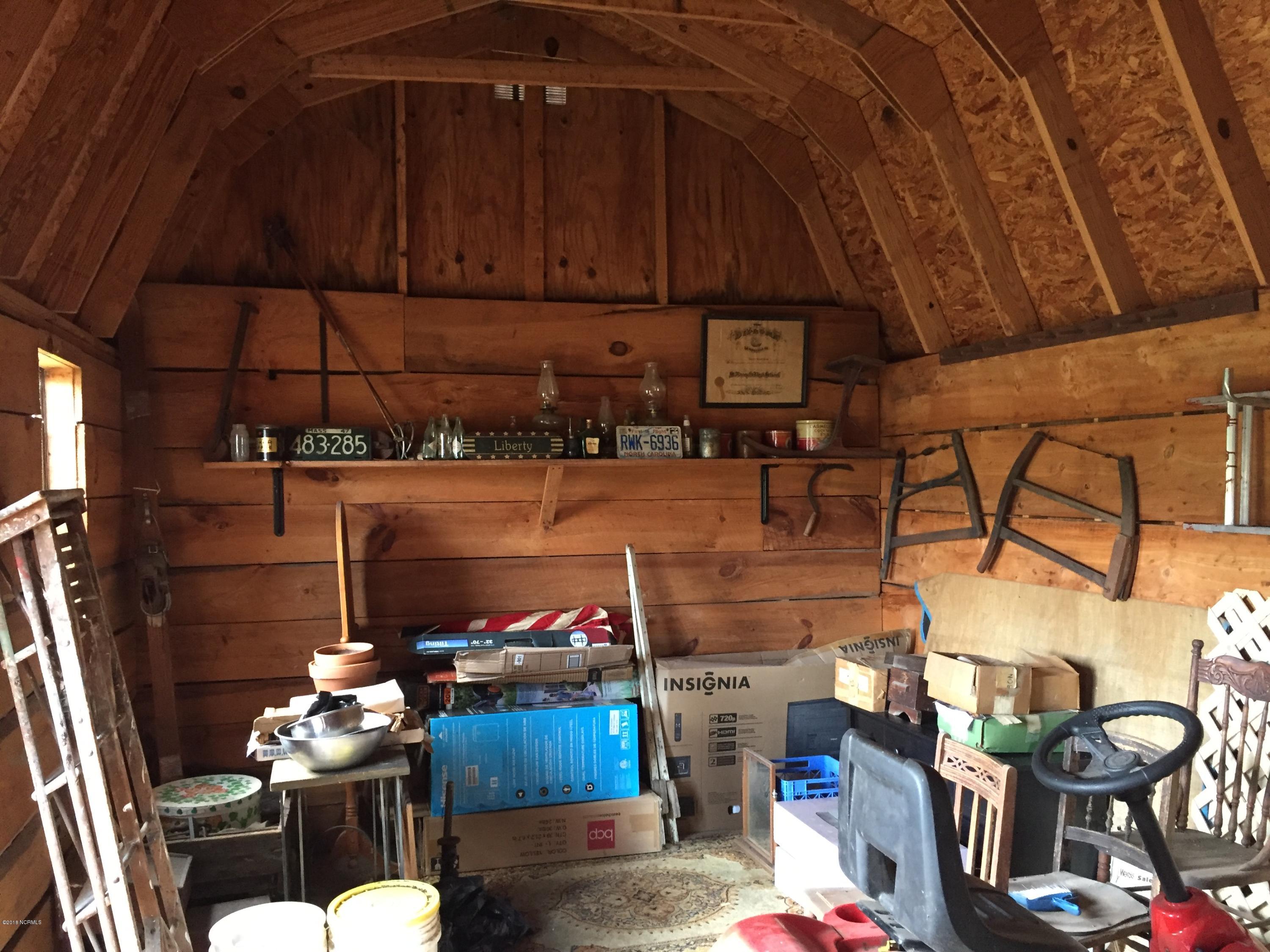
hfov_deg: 61.7
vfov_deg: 48.2
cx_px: 635
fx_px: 1064
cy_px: 476
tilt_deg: +0.5
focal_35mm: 29
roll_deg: +0.8
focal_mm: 4.15
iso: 250
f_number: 2.2
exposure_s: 1/24
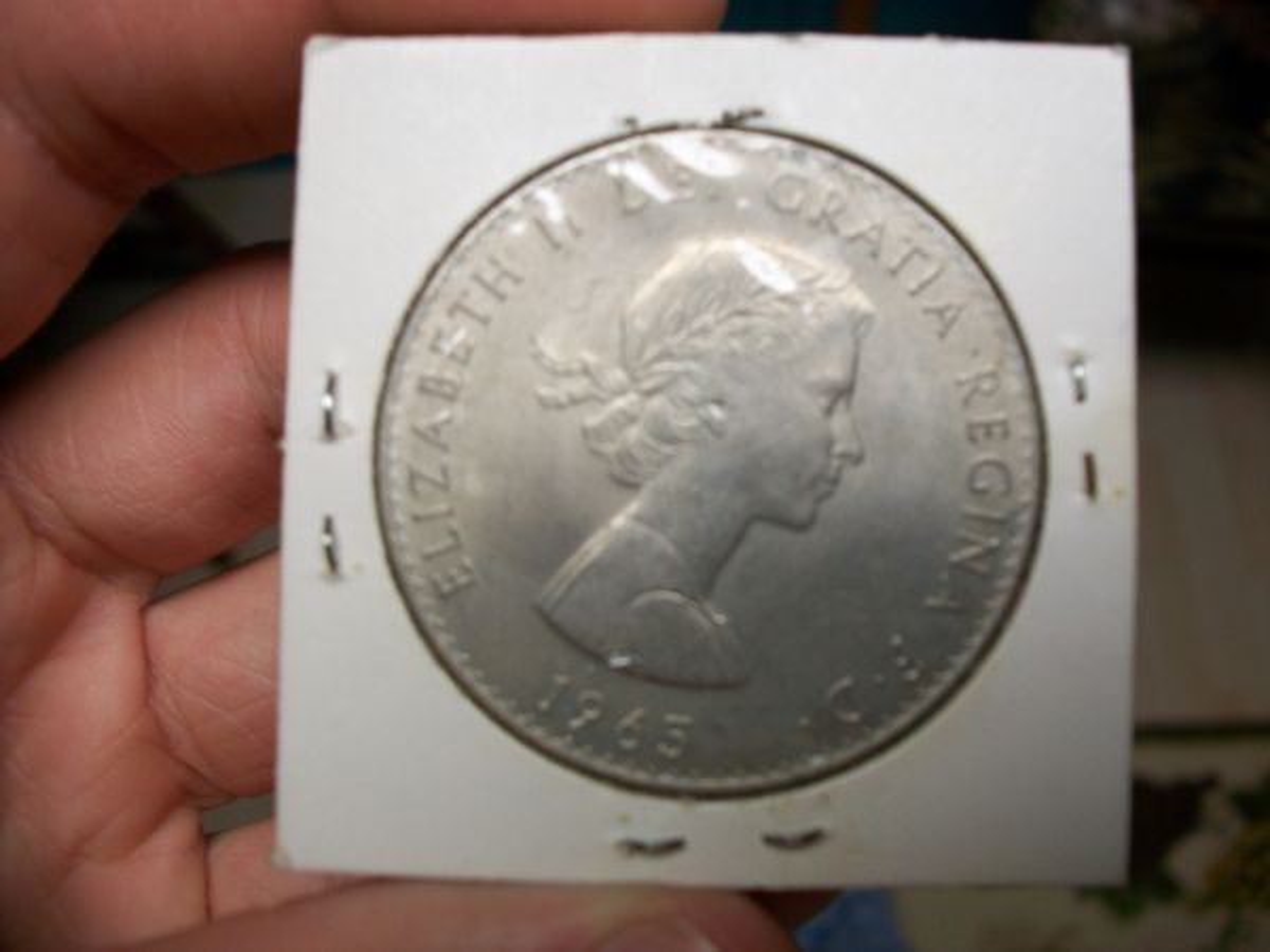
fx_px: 1174
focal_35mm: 32
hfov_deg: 56.8
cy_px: 476
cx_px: 635
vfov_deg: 44.2
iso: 88
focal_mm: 5.7
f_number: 2.9
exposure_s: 1/30
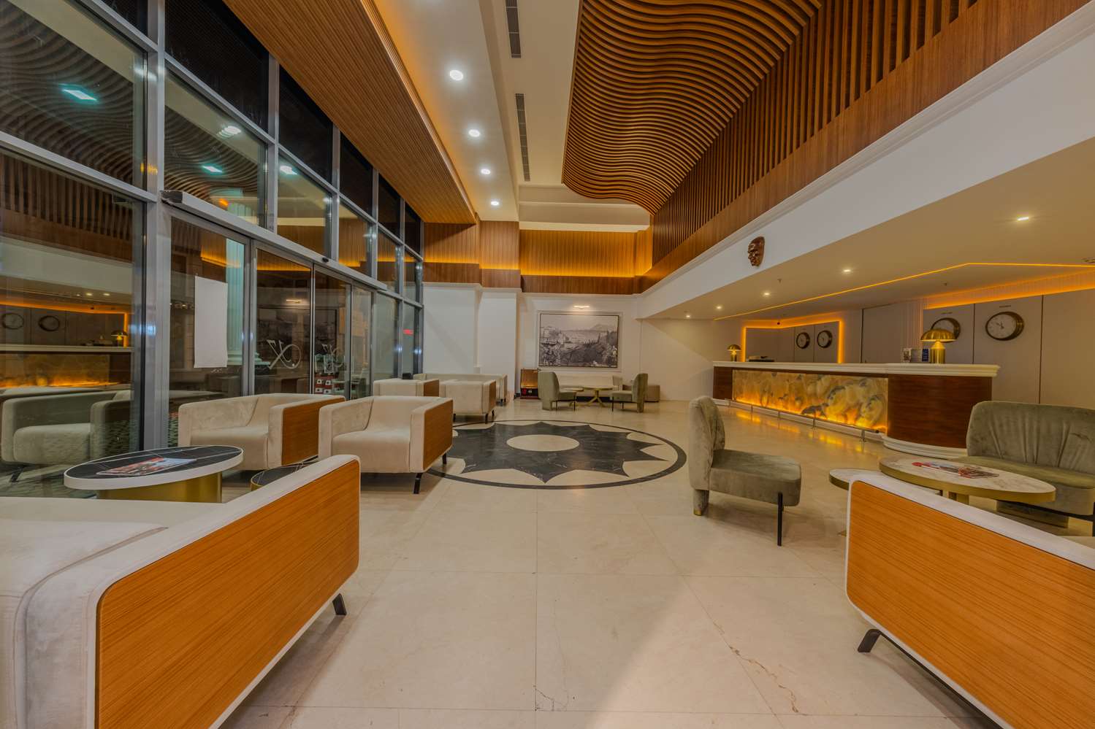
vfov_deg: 90.0
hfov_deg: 112.6
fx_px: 365
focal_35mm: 12
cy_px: 364
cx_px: 548
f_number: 13
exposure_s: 1/2.5
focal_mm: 8
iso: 320
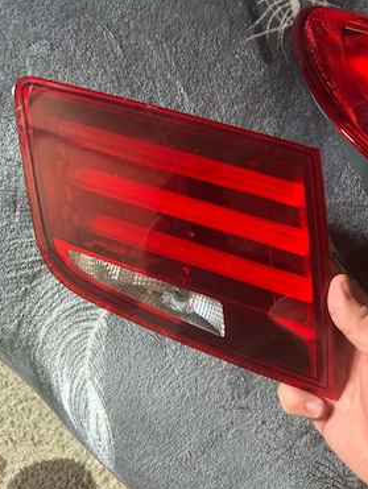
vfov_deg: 63.4
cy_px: 250
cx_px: 189
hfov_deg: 49.8
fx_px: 396
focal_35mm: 28
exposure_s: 1/60
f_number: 1.5
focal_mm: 5.7
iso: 320
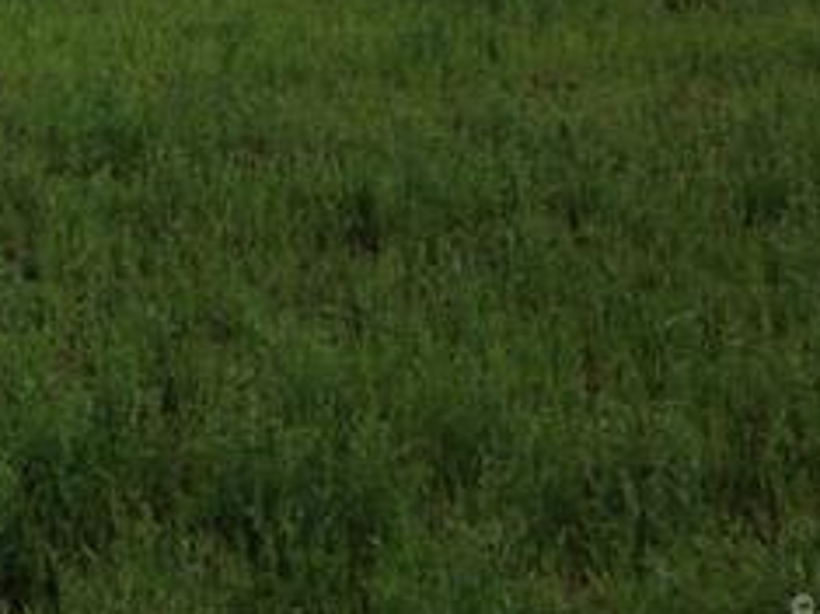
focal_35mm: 90
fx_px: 2131
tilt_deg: -4.7
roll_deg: +0.5
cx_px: -108
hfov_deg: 20.6
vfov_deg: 15.5
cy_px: -209
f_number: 2.4
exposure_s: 1/889
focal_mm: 4.12
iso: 50
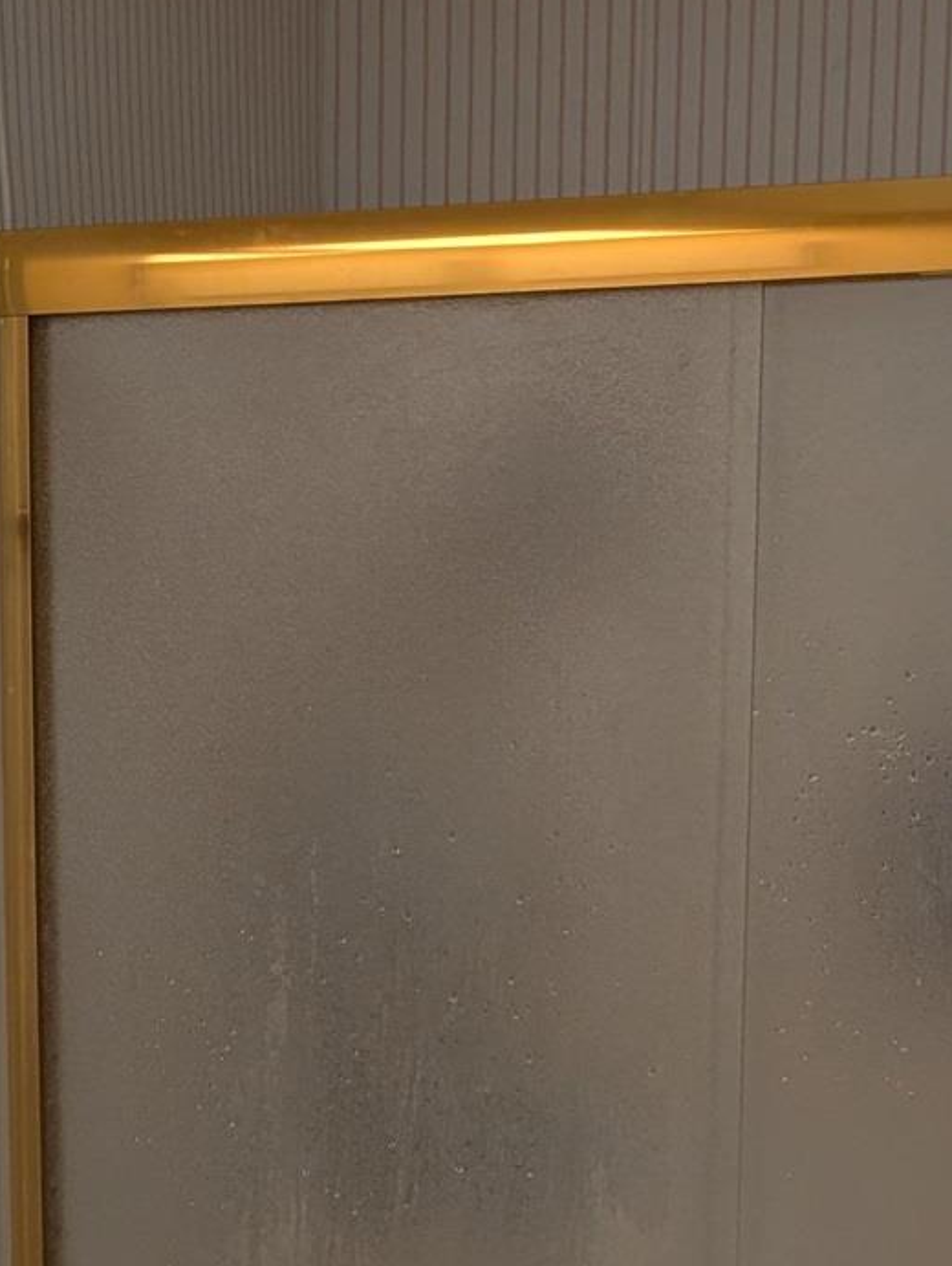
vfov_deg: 23.6
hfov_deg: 18.4
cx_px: 273
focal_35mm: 80
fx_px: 2927
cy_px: 1180
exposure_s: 1/120
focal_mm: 6.9
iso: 322
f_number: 1.68
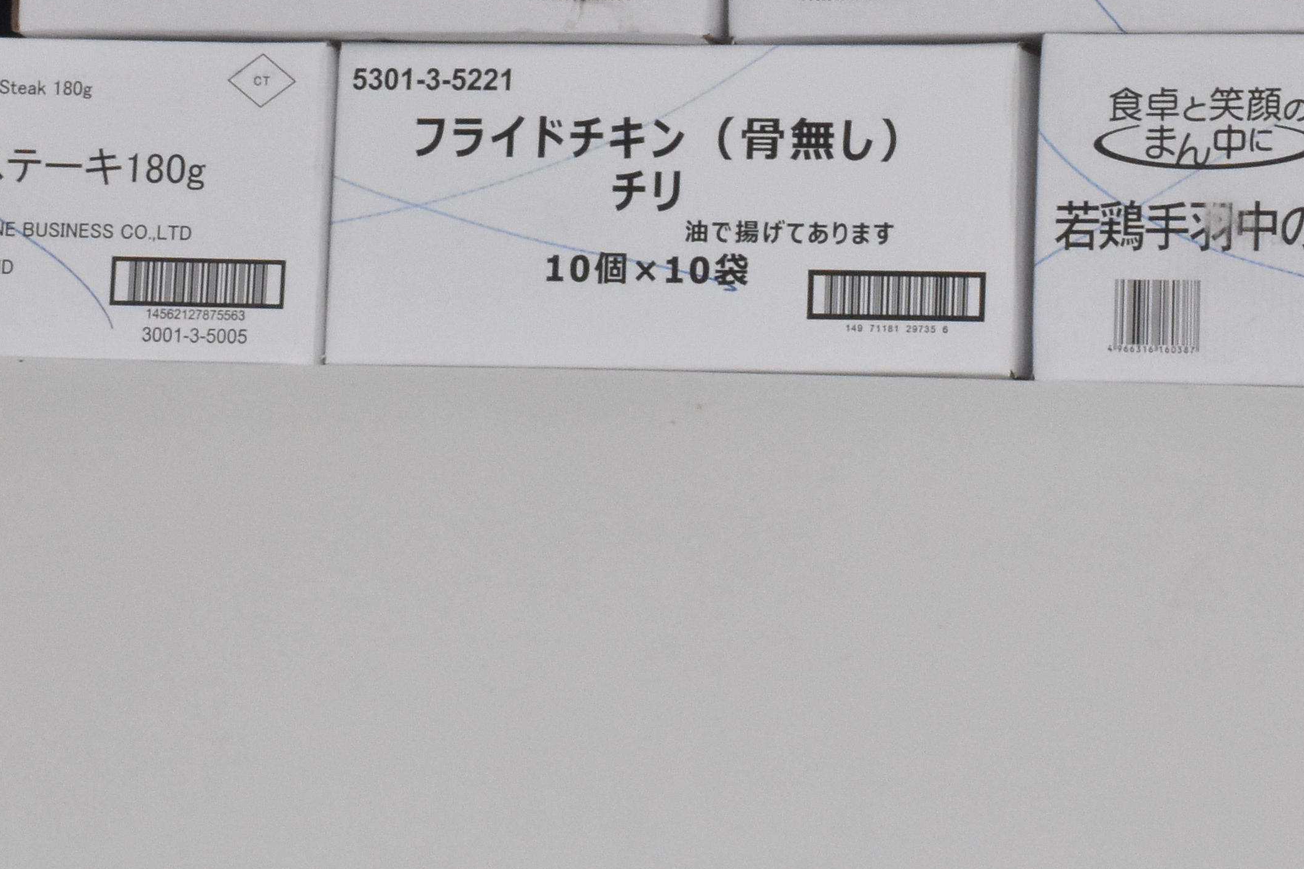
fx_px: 7678
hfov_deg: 9.7
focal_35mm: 212
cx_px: 915
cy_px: 31
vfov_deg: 6.5
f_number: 20
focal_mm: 50
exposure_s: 1/200
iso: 1250
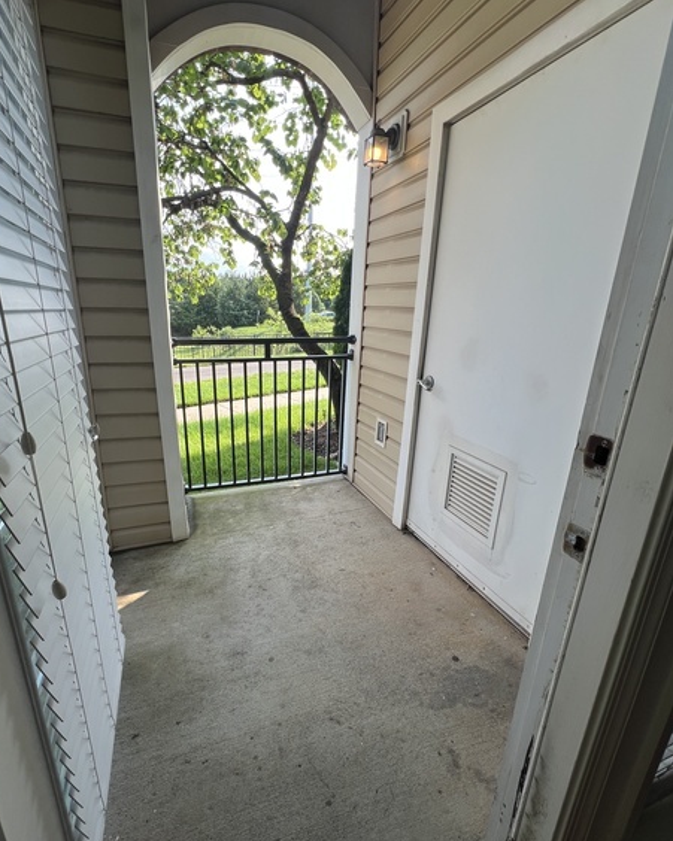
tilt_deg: -17.4
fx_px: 374
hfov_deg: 83.8
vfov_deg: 96.8
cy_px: 438
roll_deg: -0.6
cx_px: 303
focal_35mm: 15
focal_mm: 1.57
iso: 32
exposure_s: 1/271
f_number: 1.8
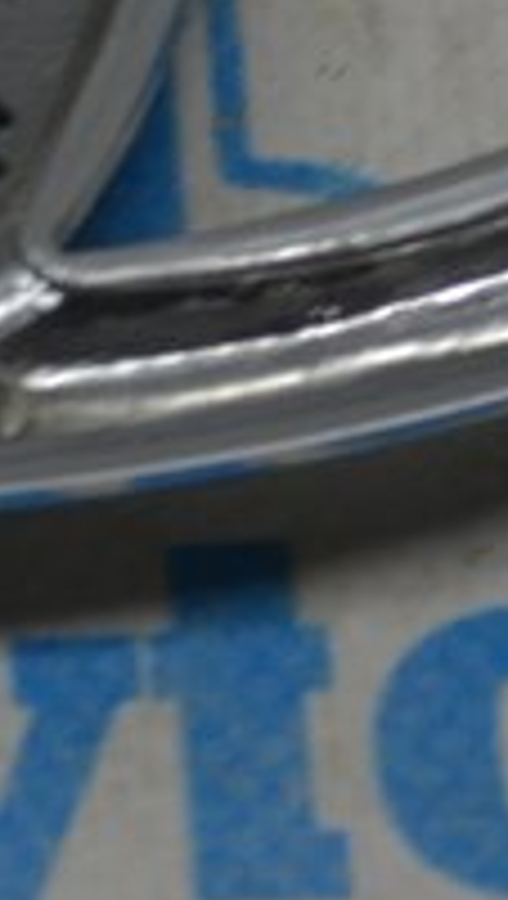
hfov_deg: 3.3
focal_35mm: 370
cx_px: -369
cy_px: -578
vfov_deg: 5.8
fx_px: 8831
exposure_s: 1/125
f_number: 5.6
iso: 280
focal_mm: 46
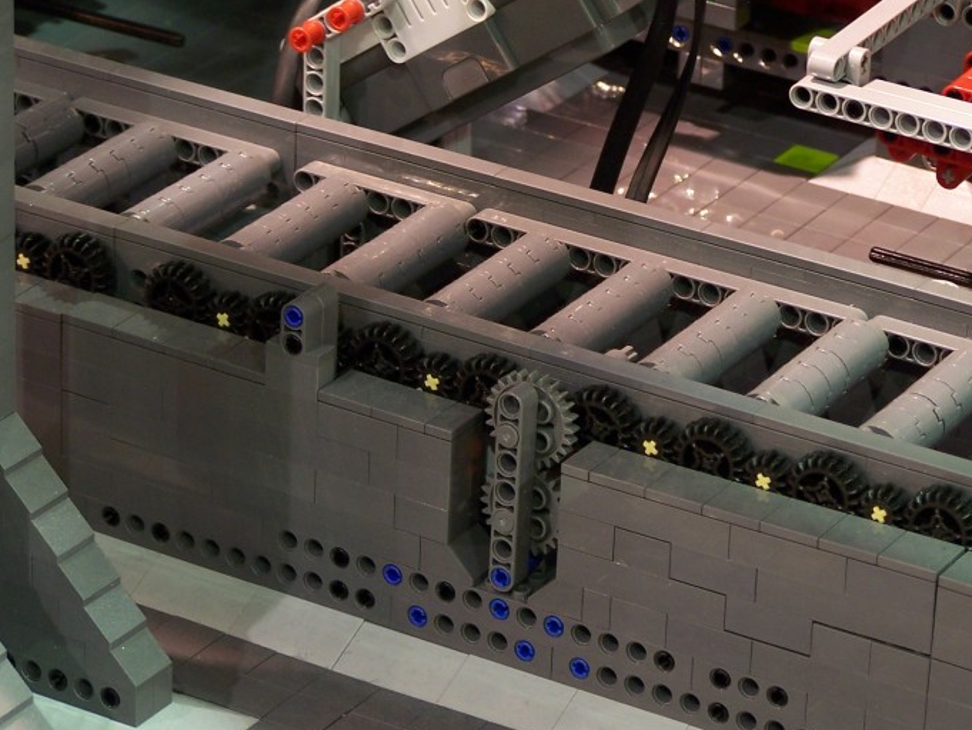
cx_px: 578
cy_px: 279
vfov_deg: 8.4
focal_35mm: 176
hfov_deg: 11.2
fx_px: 4943
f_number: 3.2
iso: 80
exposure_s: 1/2
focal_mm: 19.4
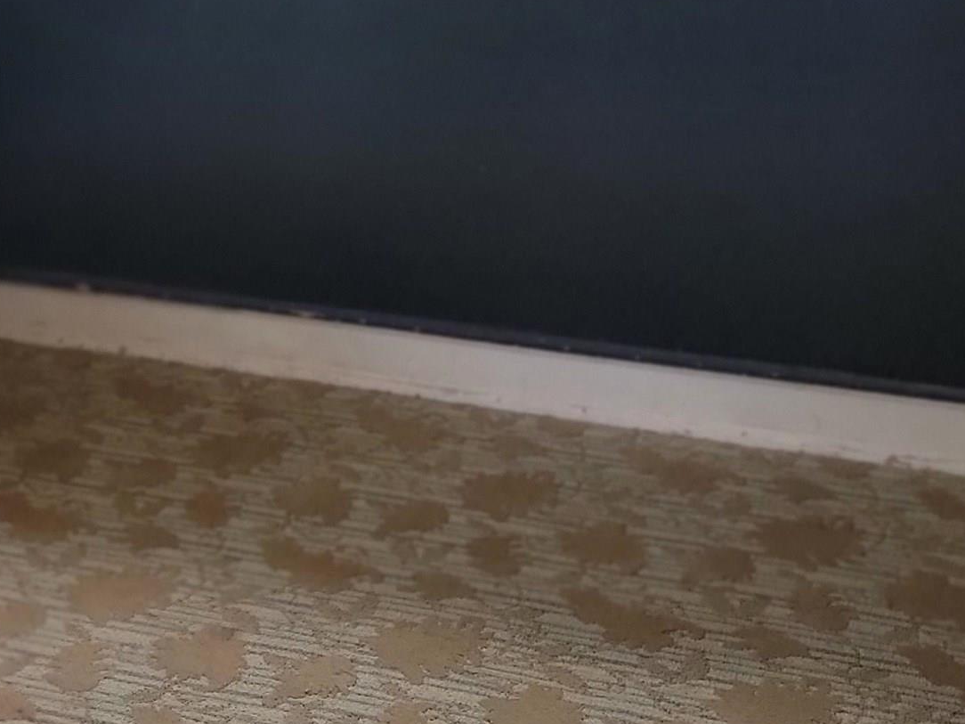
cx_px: 243
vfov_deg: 19.9
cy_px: -219
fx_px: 1896
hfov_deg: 28.2
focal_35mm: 68
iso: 200
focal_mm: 6.7
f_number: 1.8
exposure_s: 1/120
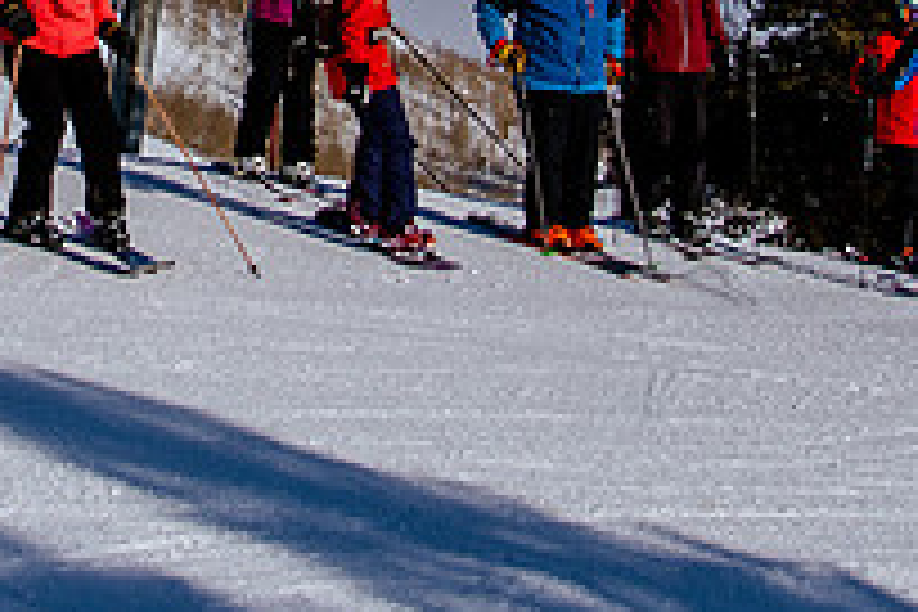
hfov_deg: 17.0
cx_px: 105
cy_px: -299
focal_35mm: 119
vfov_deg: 11.1
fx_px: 3034
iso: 200
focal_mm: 24
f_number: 5.6
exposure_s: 1/3200
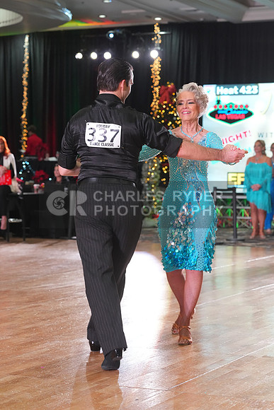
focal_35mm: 88
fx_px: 1004
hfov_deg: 15.5
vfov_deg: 23.1
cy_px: 205
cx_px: 137
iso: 3200
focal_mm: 88
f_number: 5.6
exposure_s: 1/200
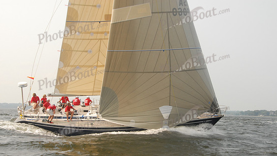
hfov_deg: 35.5
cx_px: 134
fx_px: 433
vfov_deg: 20.3
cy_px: 96
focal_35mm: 59
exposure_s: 1/500
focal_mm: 36
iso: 400
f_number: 8
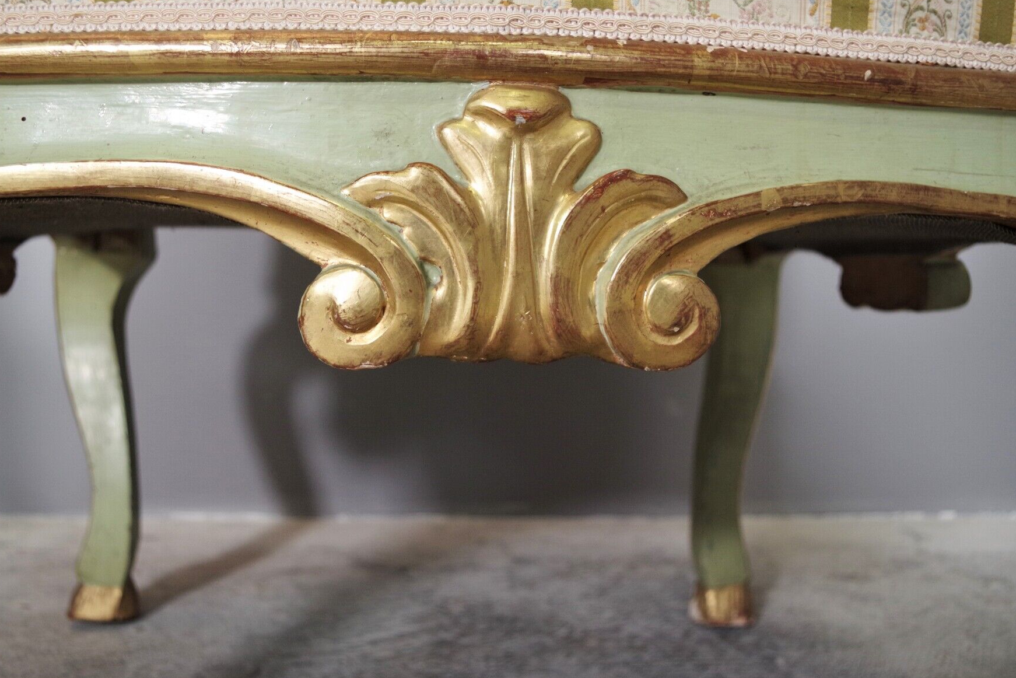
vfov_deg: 42.3
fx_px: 875
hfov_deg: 60.0
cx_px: 436
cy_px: 306
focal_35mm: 31
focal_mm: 18
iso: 800
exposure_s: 1/50
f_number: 3.5
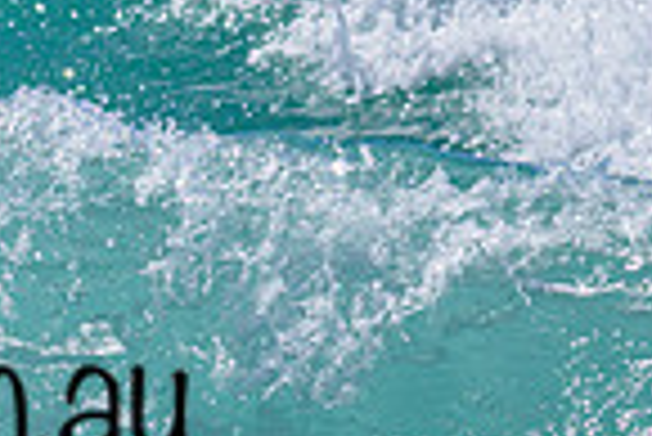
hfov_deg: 1.1
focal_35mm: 1795
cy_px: 194
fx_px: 32541
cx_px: -48
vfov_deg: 0.8
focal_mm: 380
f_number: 11
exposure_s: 1/2000
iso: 720
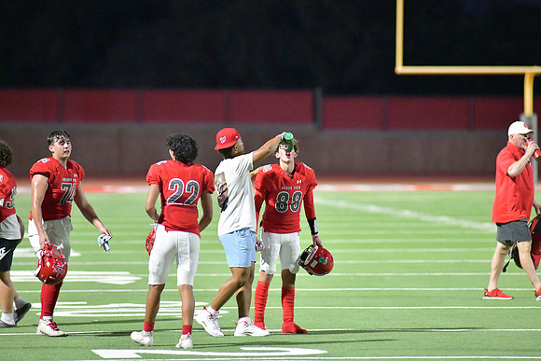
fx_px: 4509
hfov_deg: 6.9
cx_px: 270
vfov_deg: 4.6
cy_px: 180
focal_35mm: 300
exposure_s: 1/1250
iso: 16000
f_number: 3.5
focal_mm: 300
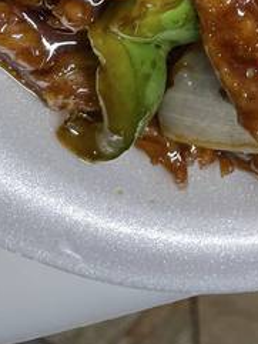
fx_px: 784
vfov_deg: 20.9
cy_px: -173
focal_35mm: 79
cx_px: 294
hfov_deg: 17.9
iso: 100
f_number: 1.6
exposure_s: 1/120
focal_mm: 4.2
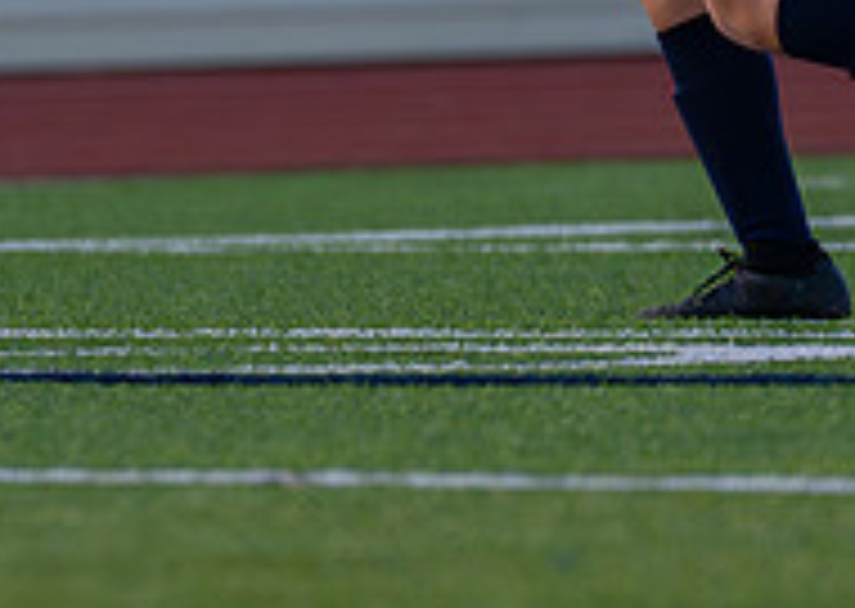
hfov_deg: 1.7
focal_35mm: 1202
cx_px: 700
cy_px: -216
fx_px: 29136
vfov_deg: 1.2
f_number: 2.8
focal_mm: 200
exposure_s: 1/1600
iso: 800
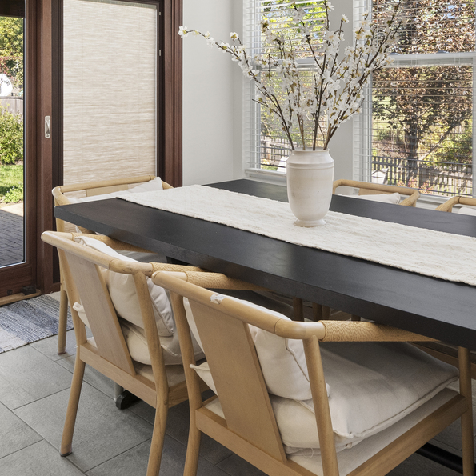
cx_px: 356
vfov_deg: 43.0
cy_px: 100
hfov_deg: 43.5
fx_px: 576
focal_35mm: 37
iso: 1600
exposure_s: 1/30
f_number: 8
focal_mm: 16
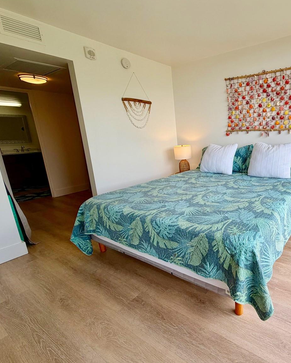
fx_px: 205
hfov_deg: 65.4
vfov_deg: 83.3
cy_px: 180
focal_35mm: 19
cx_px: 227
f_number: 2.2
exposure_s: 1/279
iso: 50
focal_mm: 2.22
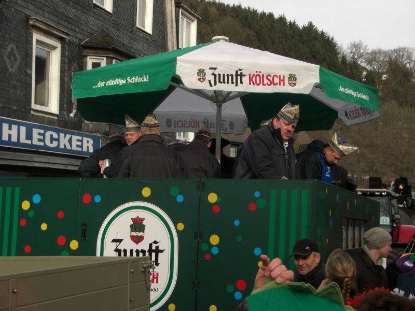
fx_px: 731
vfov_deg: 24.0
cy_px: 156
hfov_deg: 31.7
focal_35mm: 61
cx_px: 208
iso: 125
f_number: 5.2
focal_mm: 10.2
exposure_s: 1/250
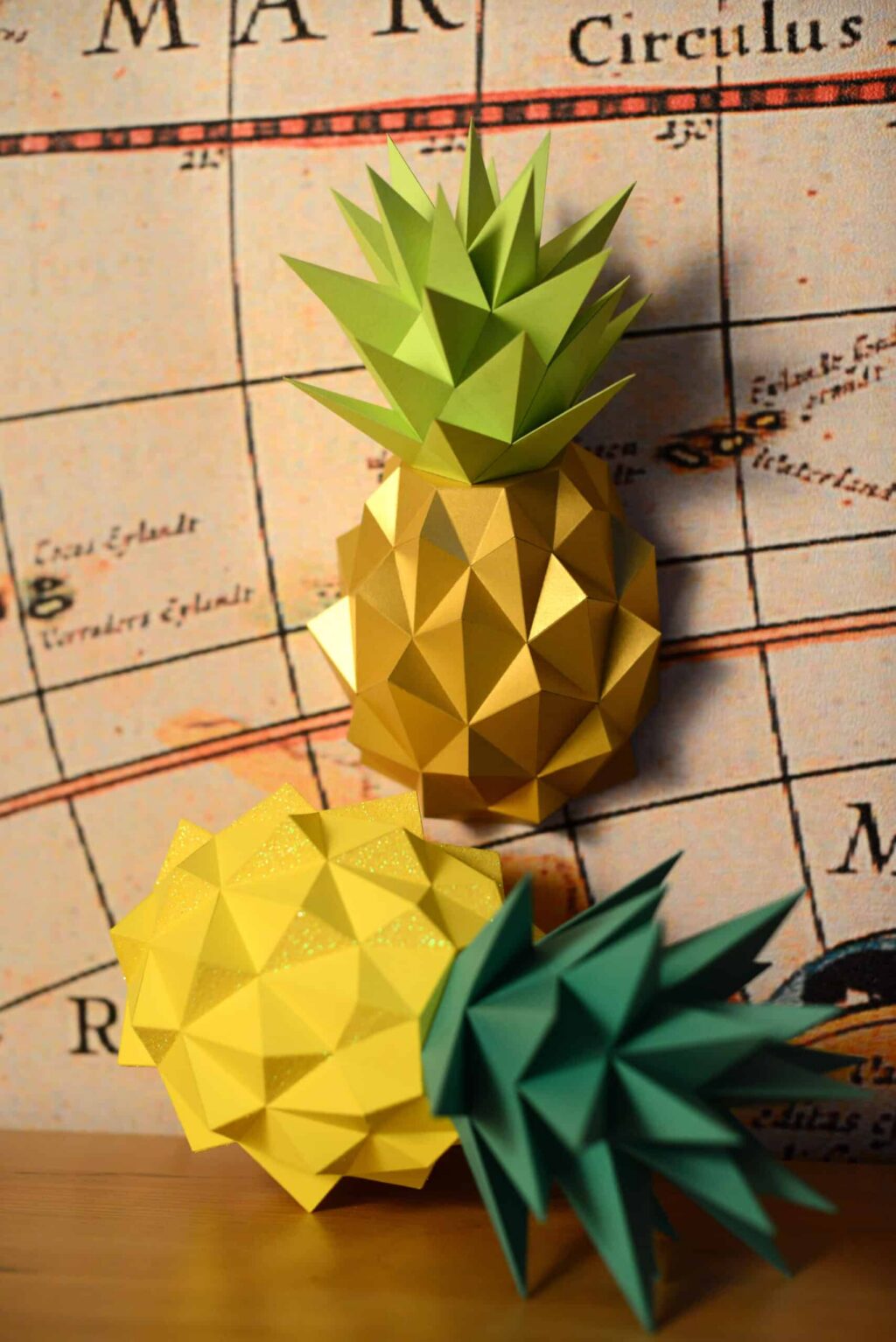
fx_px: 1865
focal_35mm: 50
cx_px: 448
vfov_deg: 39.6
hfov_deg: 27.0
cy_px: 671
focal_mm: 50
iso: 1600
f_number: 2.8
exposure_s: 1/50
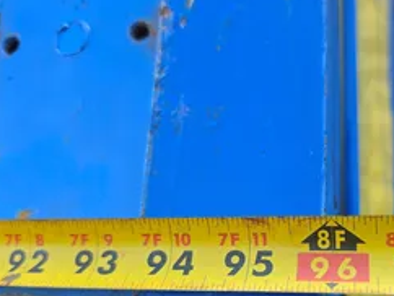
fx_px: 433
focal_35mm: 38
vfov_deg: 37.2
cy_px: 205
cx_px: 282
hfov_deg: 47.6
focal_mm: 6.5
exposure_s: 1/180
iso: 25
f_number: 1.4
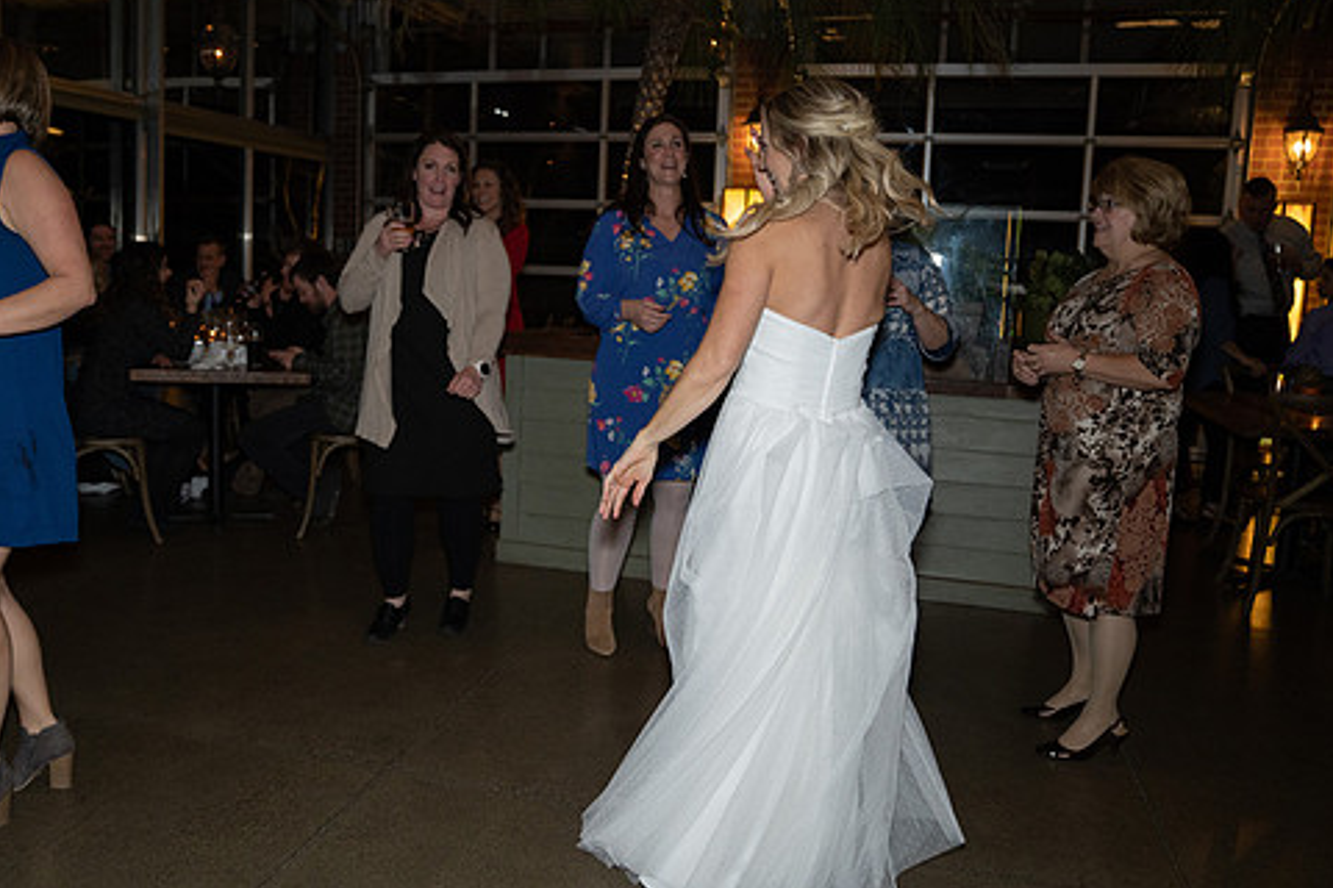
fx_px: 1074
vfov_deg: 44.9
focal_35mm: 29
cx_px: 553
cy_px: 407
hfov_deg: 63.2
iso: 2500
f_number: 2.8
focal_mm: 24
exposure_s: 1/250
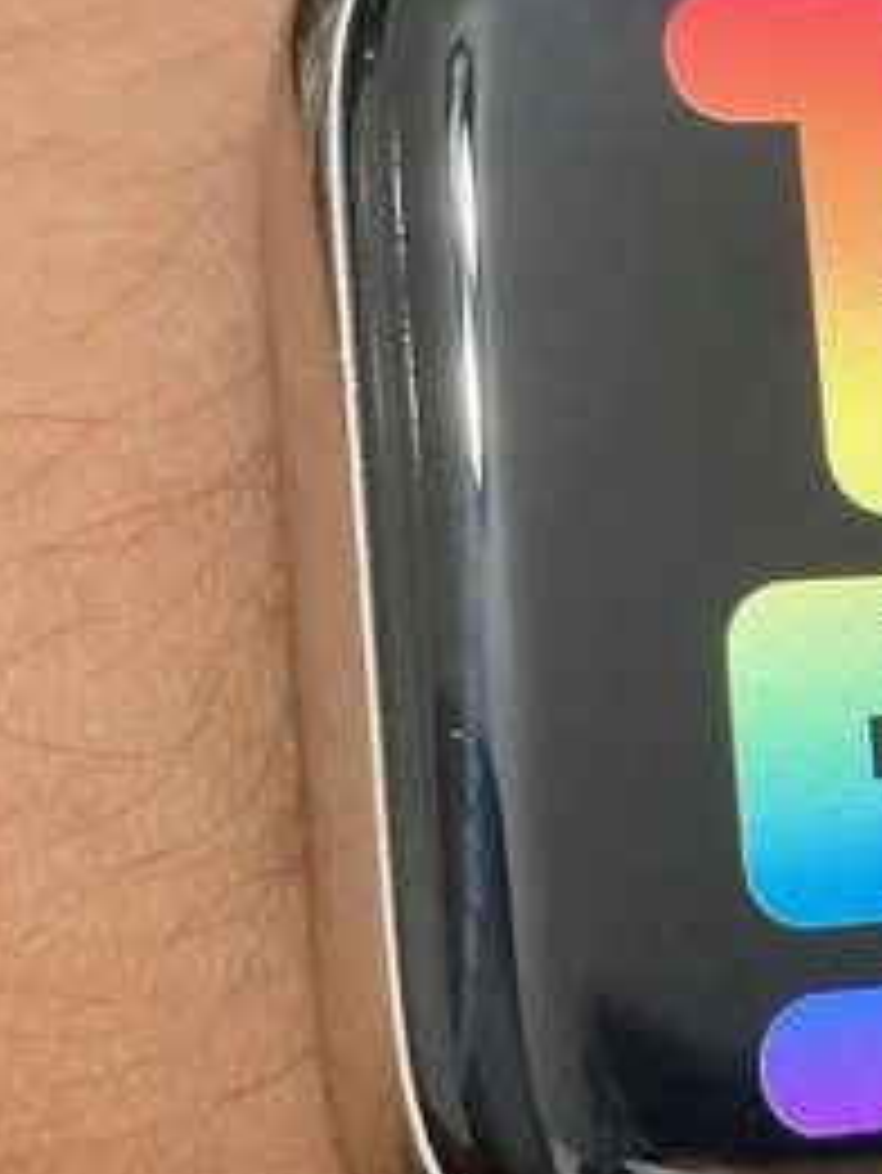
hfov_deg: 14.1
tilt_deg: -41.1
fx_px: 3496
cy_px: 526
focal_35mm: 103
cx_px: 914
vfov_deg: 19.1
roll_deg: -14.0
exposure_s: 1/30
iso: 320
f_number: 1.8
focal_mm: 3.99
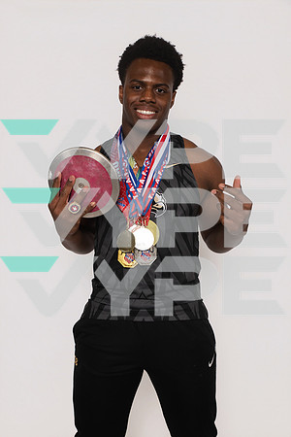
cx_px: 146
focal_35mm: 36
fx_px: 436
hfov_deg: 36.9
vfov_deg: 53.1
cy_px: 218
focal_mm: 36
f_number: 8
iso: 640
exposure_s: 1/320
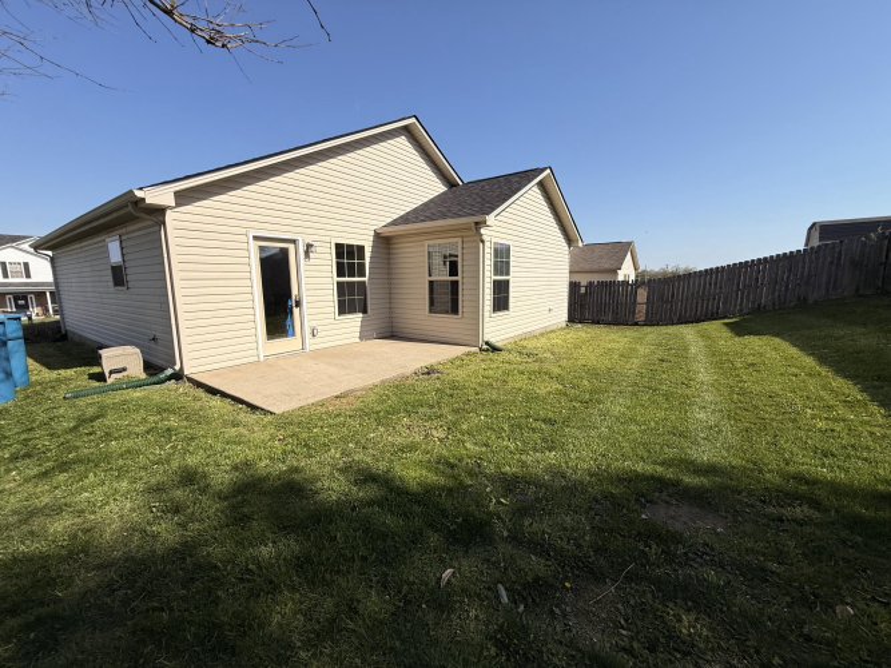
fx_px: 360
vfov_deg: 85.7
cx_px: 446
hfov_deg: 102.1
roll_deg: +0.9
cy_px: 334
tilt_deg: -9.1
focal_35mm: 14
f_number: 2.2
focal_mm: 2.22
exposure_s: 1/3460
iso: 50
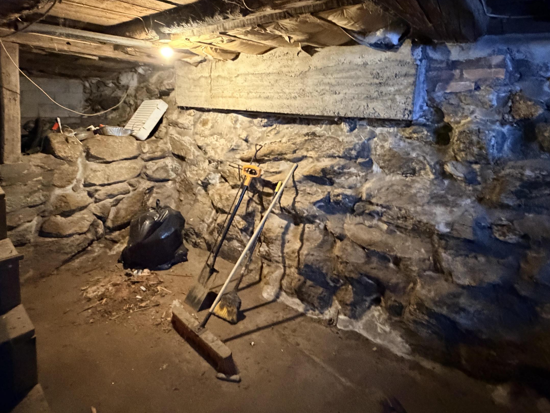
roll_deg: -1.5
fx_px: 318
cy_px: 132
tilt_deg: -3.1
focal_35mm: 20
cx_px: 286
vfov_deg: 64.0
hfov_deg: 81.7
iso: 1600
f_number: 2.2
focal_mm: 2.22
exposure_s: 1/40
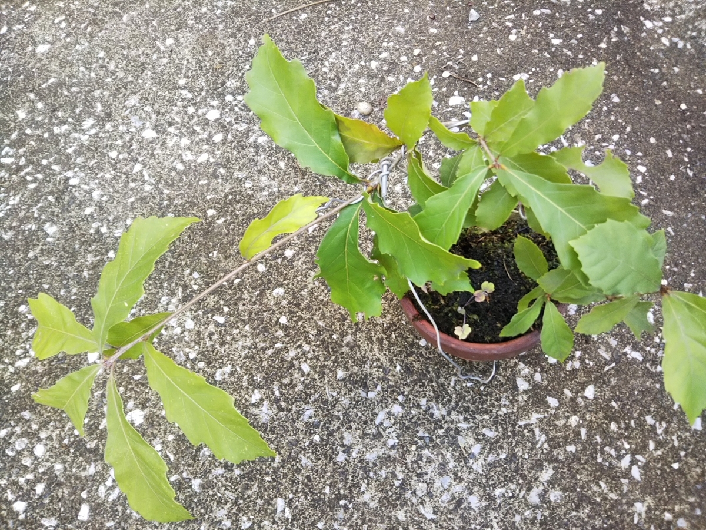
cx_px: 353
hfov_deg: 60.0
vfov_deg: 46.8
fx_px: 612
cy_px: 265
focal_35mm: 30
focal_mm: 4
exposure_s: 1/60
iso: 50
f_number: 2.2
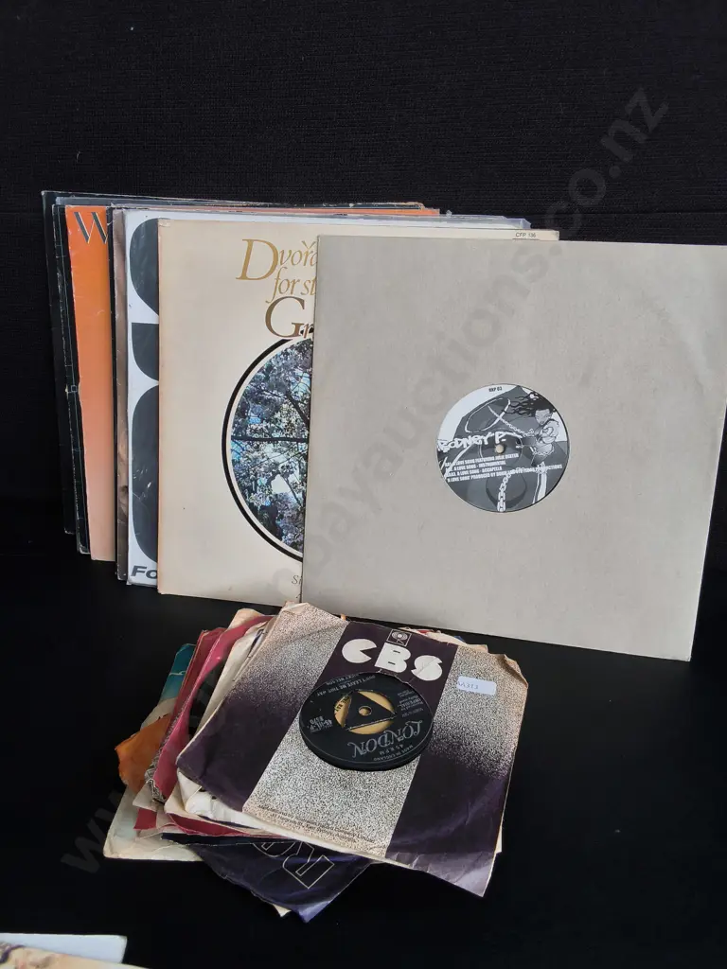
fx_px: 756
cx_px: 364
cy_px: 484
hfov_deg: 51.4
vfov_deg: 65.3
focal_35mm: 27
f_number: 2
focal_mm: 2.87
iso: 50
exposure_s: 1/120
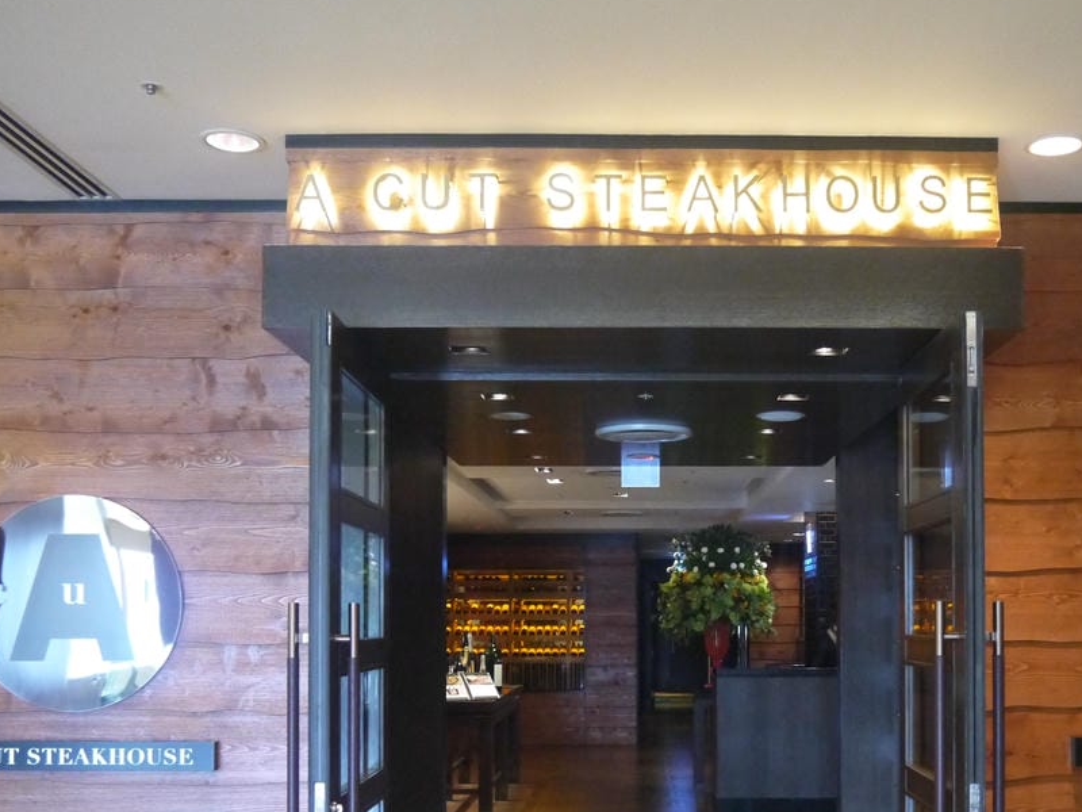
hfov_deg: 44.4
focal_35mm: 42
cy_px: 589
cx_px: 675
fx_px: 1313
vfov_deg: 33.8
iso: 1600
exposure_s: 1/30
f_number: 3.5
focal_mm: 14
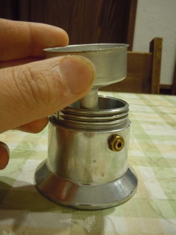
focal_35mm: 33
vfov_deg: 55.3
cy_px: 118
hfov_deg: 43.0
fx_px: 224
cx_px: 88
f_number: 4
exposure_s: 1/8
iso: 400
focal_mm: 5.9
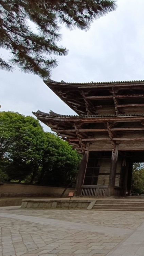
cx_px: 164
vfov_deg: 76.3
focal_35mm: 24
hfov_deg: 38.2
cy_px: 129
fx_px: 163
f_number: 2.2
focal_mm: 1.66
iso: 50
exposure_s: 1/420
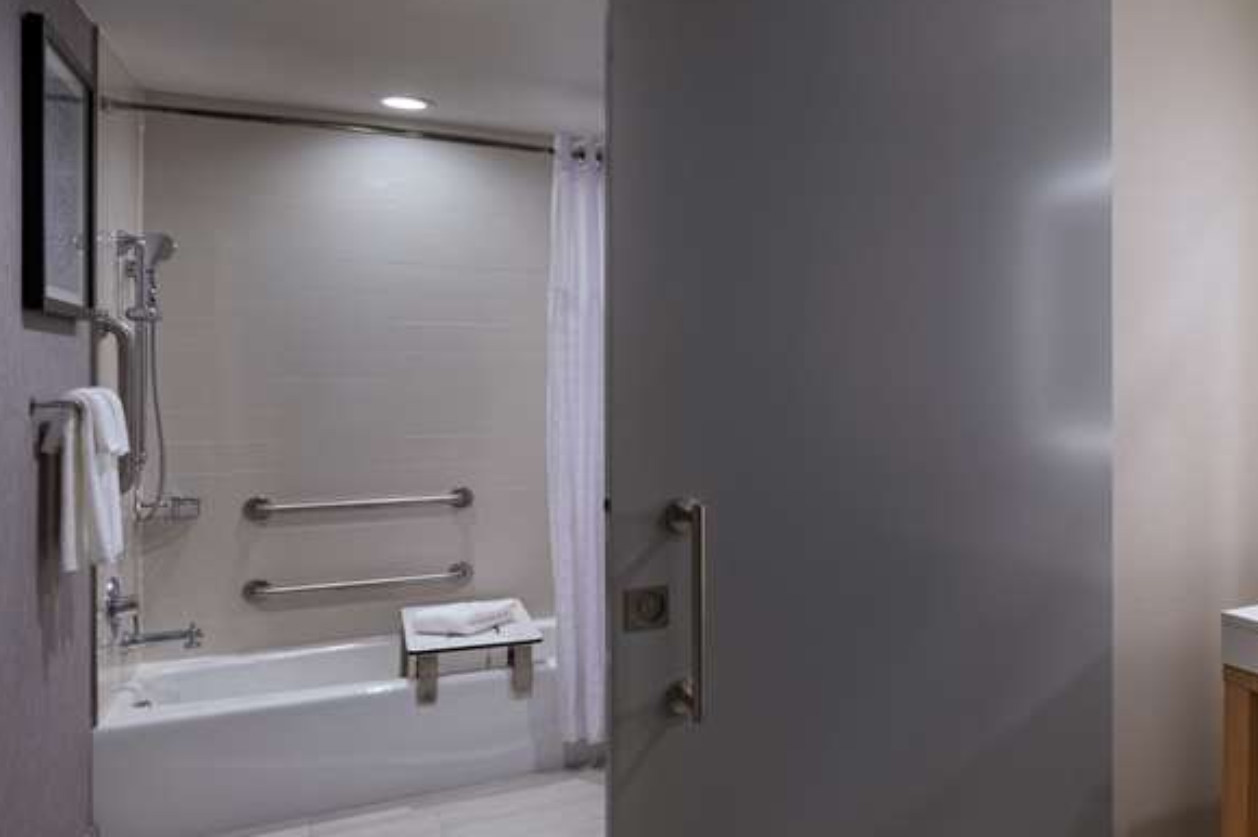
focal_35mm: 30
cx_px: 1029
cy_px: 379
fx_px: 1048
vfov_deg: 43.5
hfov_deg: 56.8
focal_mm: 17
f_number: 13
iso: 320
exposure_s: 1/4
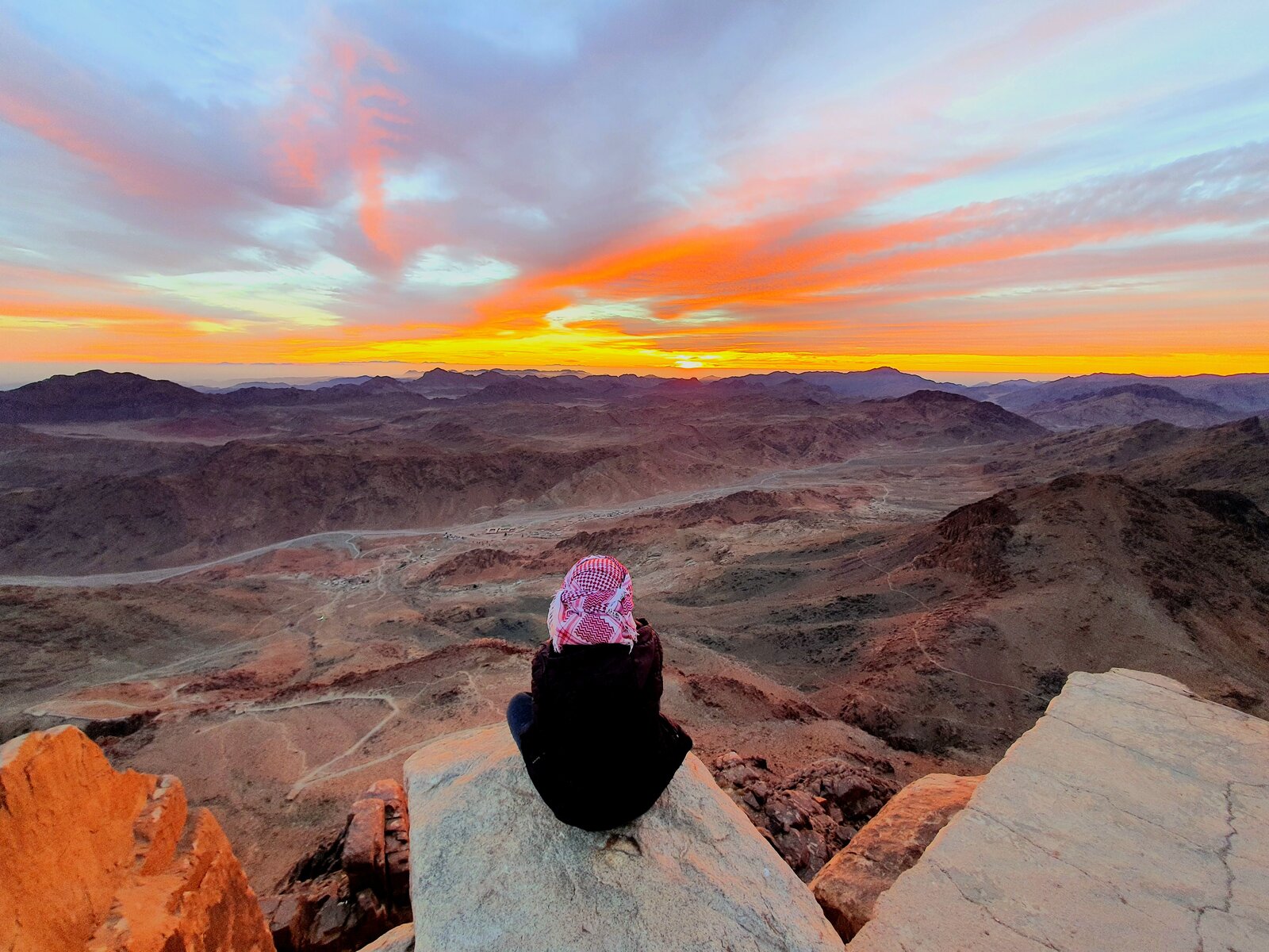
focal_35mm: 13
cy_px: 476
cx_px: 634
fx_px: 477
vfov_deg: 89.9
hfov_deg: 106.2
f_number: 2.2
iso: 64
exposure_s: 1/50
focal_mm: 1.8
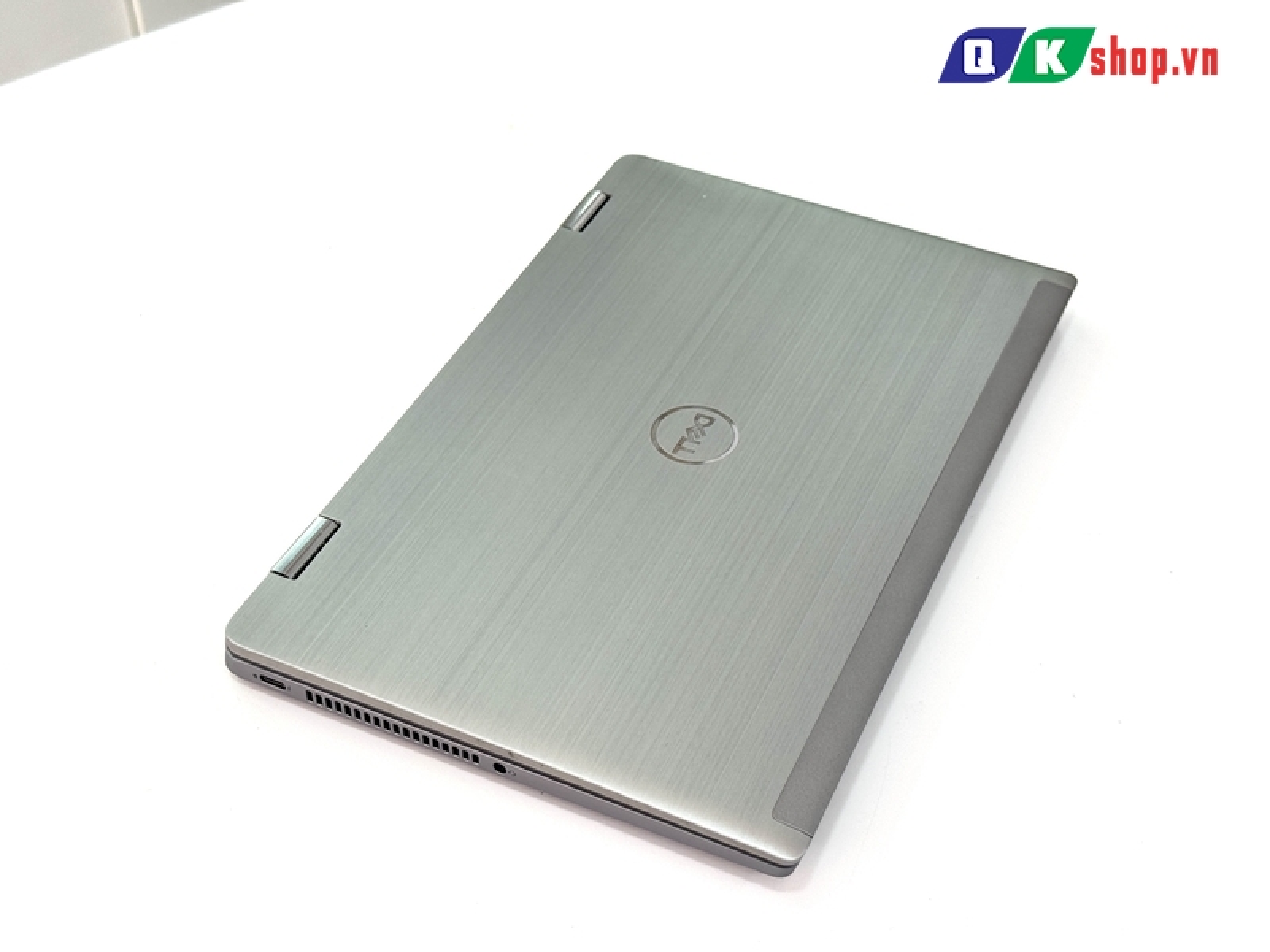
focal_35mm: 48
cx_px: 635
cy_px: 476
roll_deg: +0.6
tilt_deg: -44.7
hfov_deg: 39.7
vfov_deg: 30.3
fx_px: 1761
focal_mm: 6.76
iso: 50
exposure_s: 1/100
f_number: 1.78
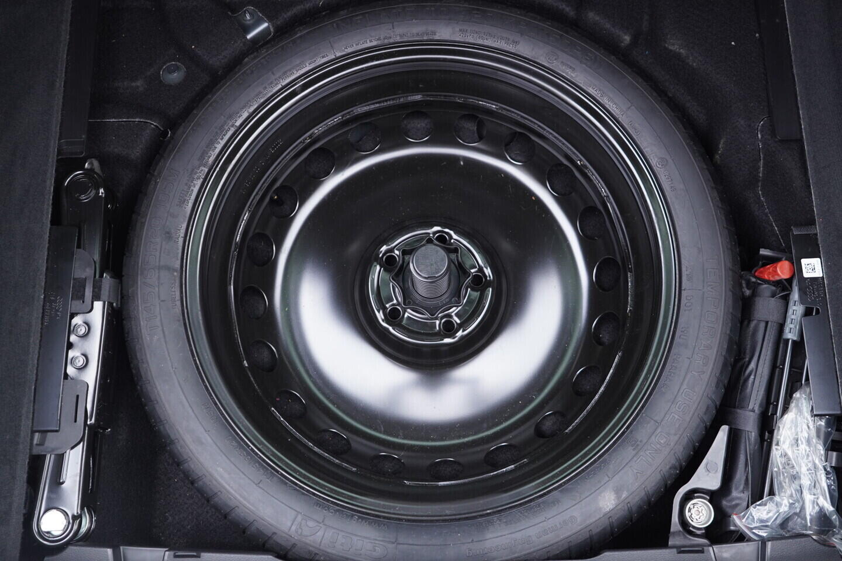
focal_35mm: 36
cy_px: 280
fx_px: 842
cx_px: 421
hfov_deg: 53.1
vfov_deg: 36.9
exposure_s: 1/40
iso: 400
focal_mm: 24
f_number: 2.8
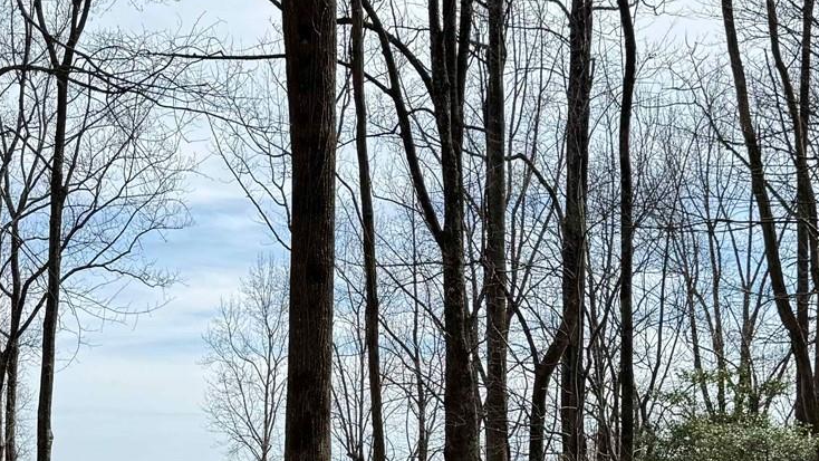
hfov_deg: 28.7
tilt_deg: -2.9
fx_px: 1585
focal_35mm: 73
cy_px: 490
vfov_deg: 16.1
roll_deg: -0.6
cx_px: 263
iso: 80
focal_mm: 6.76
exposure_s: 1/3096
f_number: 1.78
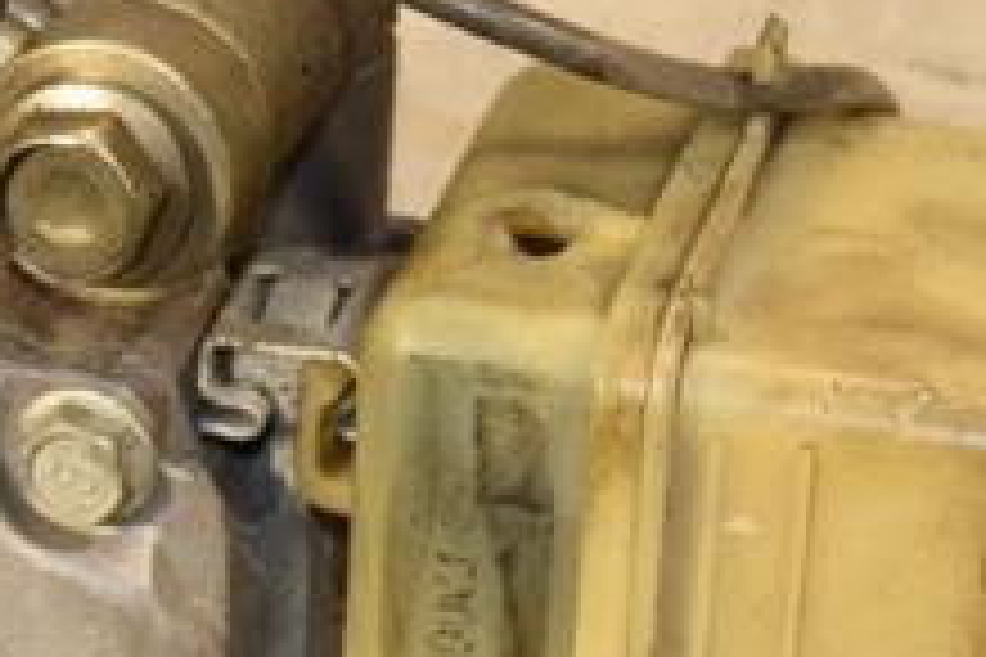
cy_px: 414
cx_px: 320
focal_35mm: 214
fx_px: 5861
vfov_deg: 6.4
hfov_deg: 9.6
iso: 800
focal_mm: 52
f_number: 5.6
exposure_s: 1/200
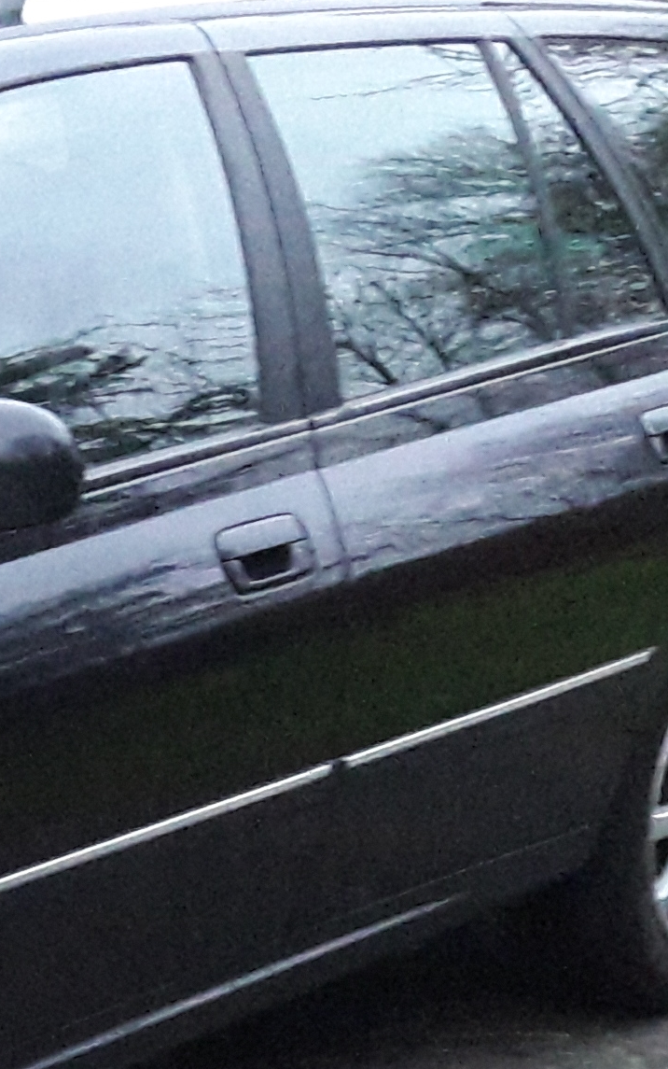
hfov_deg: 11.3
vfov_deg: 19.0
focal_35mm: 107
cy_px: 1036
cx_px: -563
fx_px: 3116
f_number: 1.9
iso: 640
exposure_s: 1/17
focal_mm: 3.7
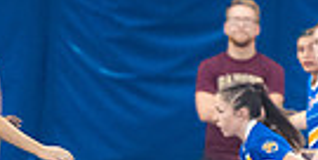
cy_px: 137
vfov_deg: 0.8
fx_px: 12039
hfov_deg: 1.5
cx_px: 239
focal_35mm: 1463
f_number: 2.8
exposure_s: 1/320
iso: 5600
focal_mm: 200
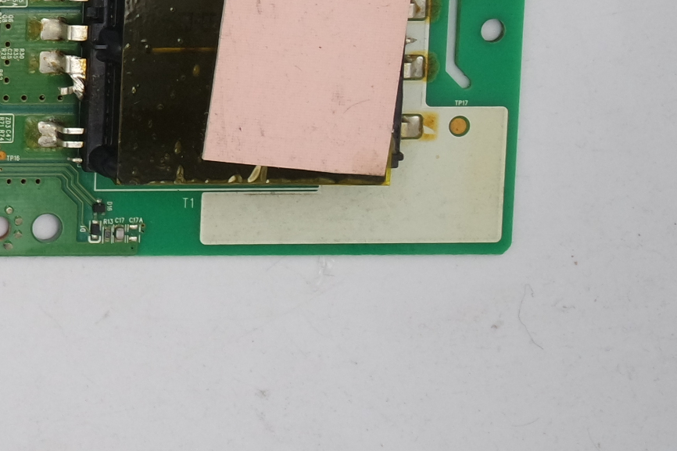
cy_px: -181
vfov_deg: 8.2
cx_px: -479
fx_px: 3102
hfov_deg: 11.7
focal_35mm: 165
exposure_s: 1/125
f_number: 5
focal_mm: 18
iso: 160
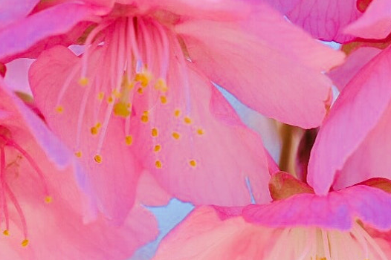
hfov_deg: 5.0
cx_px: 222
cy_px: 214
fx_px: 4461
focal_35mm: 411
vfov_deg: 3.3
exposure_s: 1/160
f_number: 8
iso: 100
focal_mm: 90
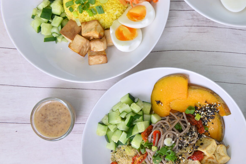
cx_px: 257
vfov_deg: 21.0
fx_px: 437
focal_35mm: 64
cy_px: 34
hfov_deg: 29.0
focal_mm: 29
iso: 400
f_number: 8
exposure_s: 1/160
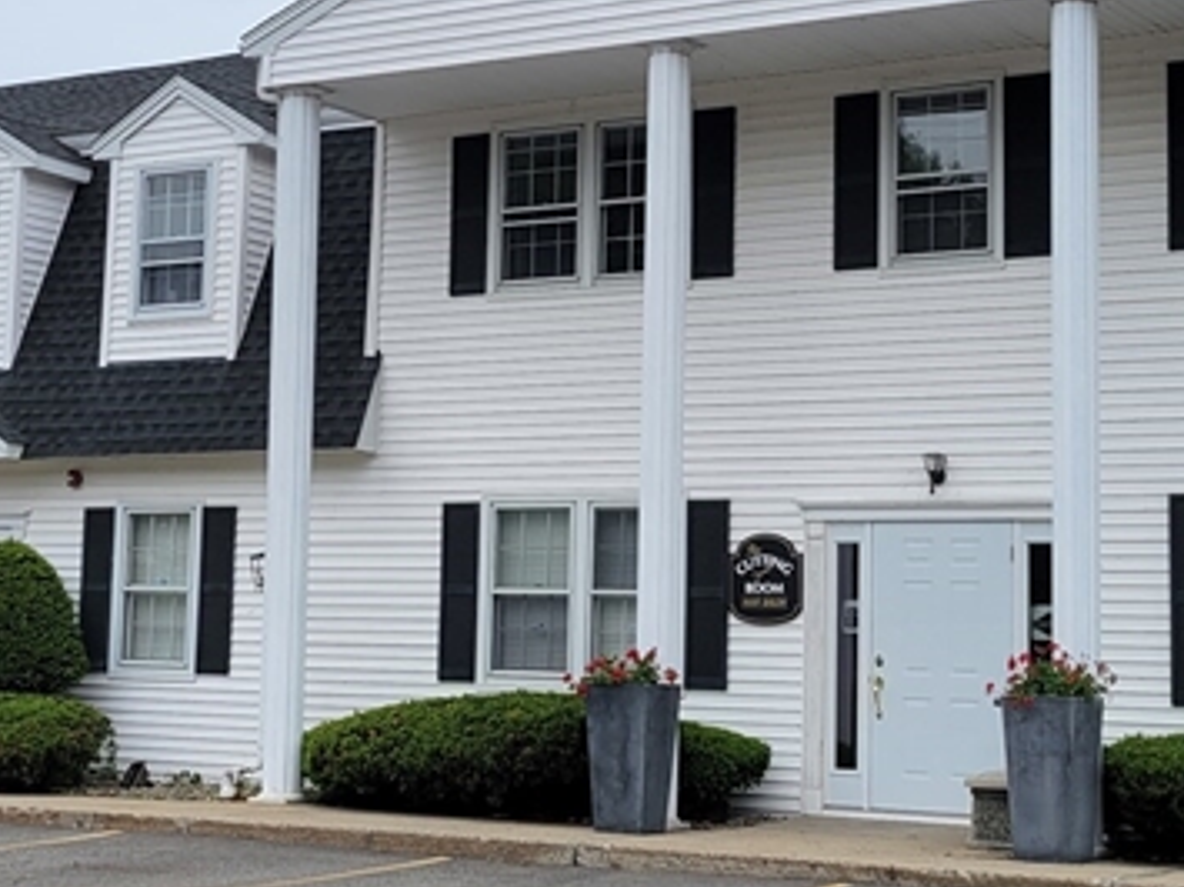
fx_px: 2564
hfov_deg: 26.0
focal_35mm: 75
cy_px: 303
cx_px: 607
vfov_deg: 19.6
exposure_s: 1/2066
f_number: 1.8
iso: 40
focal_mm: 5.4
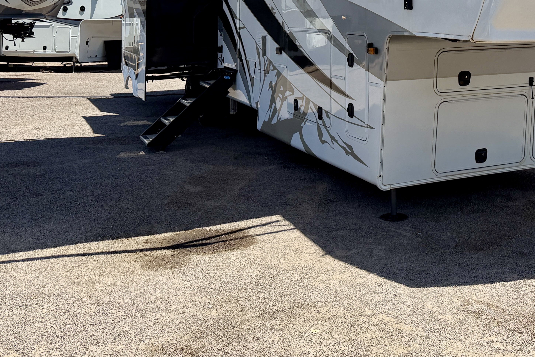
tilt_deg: +4.9
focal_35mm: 49
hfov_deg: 38.8
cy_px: -33
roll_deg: +0.5
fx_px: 728
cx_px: 426
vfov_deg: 25.6
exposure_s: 1/4975
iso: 80
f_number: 1.78
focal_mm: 6.76
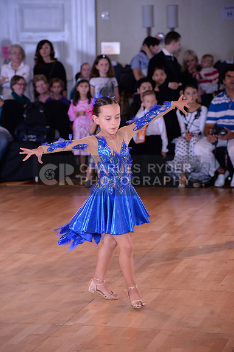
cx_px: 117
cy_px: 176
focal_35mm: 120
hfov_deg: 11.4
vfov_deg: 17.1
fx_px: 1173
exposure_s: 1/250
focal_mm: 120
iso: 1250
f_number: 4.5
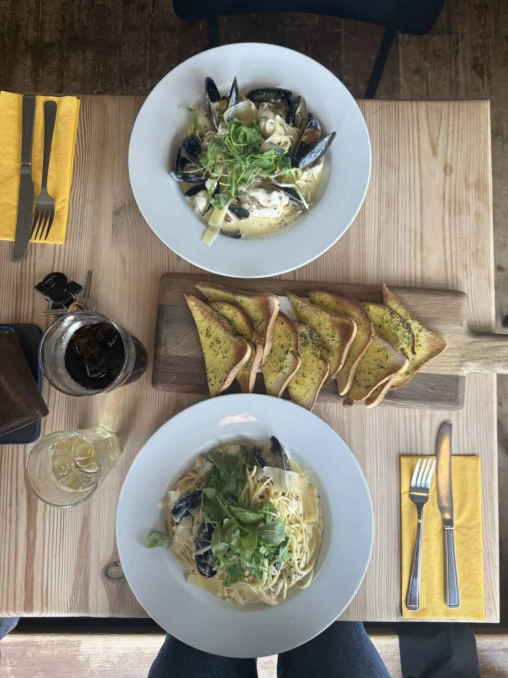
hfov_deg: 56.8
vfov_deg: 71.6
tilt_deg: -87.1
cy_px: 339
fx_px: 470
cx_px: 254
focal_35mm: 24
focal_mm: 6.86
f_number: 1.78
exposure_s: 1/337
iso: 80
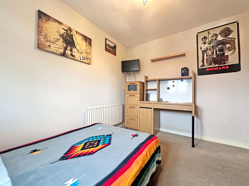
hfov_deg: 102.1
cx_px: 124
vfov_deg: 85.7
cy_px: 93
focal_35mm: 14
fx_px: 101
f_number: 2.2
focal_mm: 2.22
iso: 640
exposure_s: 1/60
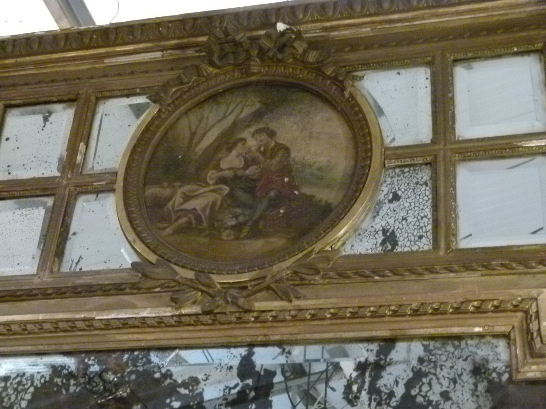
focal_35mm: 61
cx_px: 273
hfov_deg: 31.7
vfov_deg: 24.0
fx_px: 962
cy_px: 204
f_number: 3.3
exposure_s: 1/10
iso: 800
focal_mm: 11
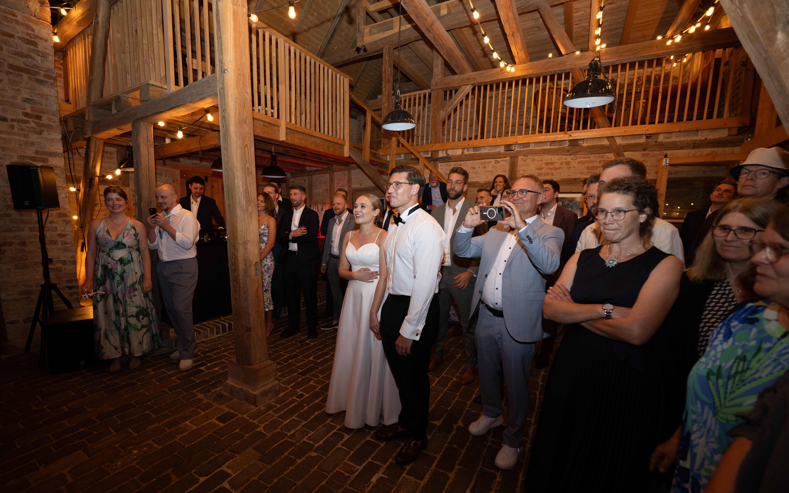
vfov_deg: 74.6
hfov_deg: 101.4
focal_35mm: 15
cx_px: 385
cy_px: 270
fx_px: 323
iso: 1000
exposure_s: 1/80
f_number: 3.2
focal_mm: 14
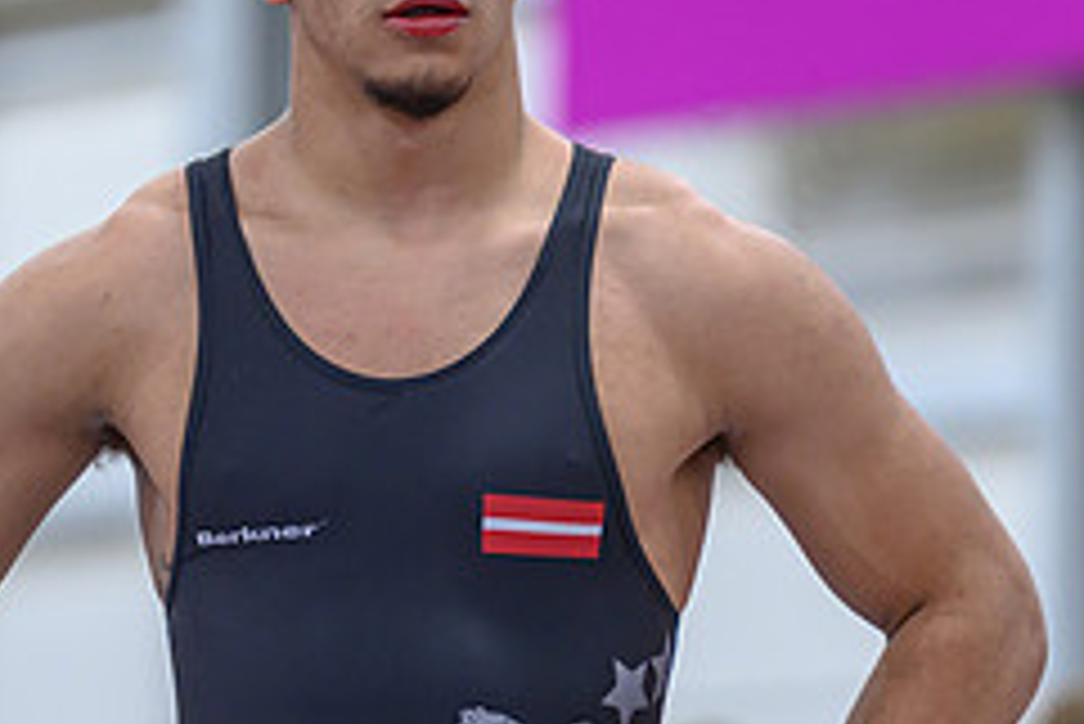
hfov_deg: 5.4
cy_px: 442
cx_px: 321
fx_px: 11569
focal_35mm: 384
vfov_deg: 3.6
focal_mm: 140
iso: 1600
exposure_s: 1/640
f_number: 2.8
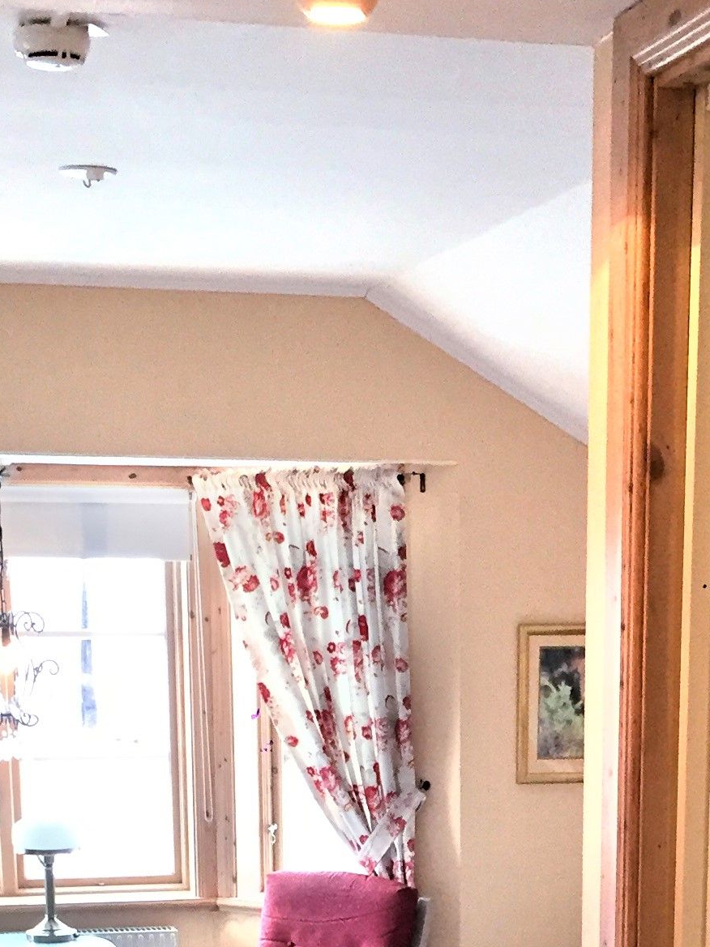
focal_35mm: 81
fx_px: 2216
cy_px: 1090
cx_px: 504
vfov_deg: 22.5
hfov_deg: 18.1
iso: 160
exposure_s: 1/33
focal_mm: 4.15
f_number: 2.2
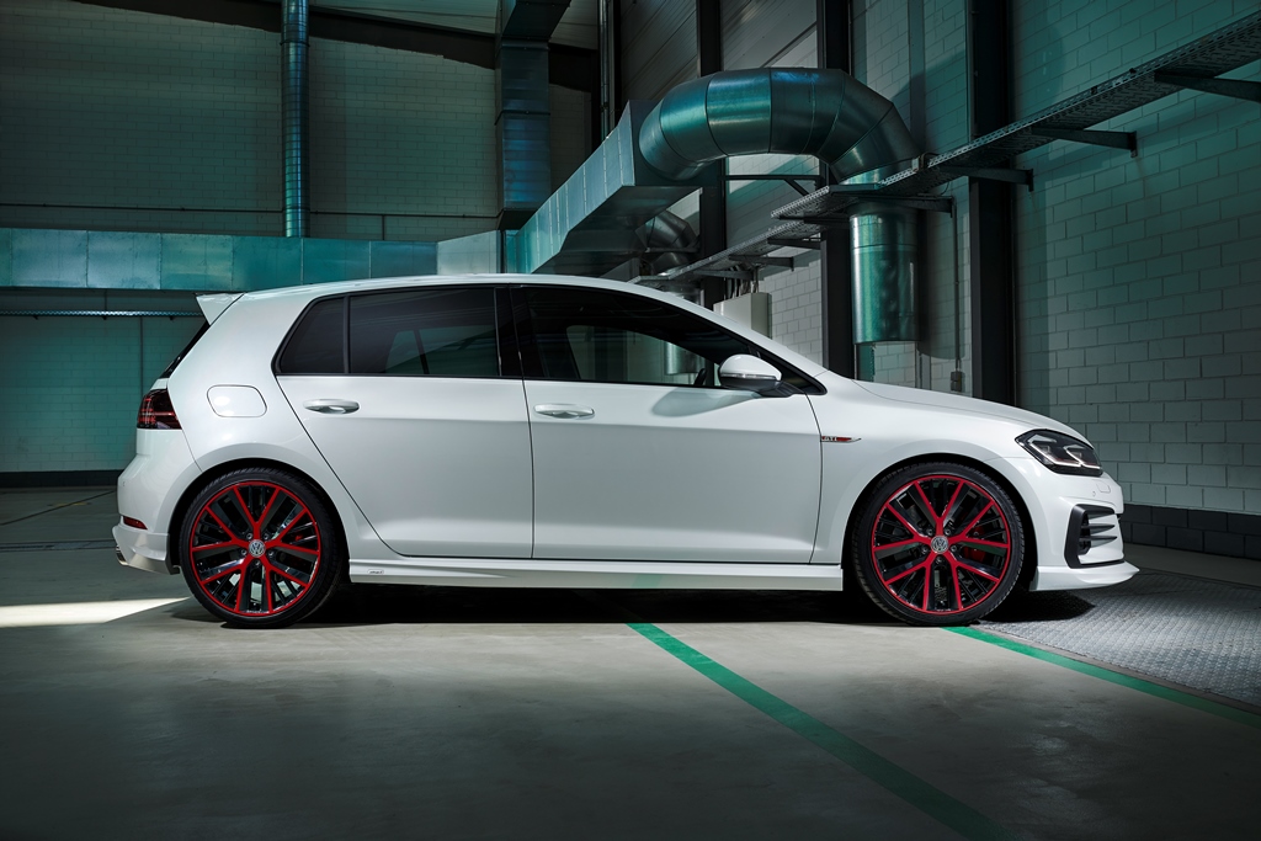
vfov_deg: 37.9
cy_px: 420
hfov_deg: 54.4
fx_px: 1226
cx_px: 630
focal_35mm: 35
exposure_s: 1/20
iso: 64
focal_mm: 35
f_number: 10
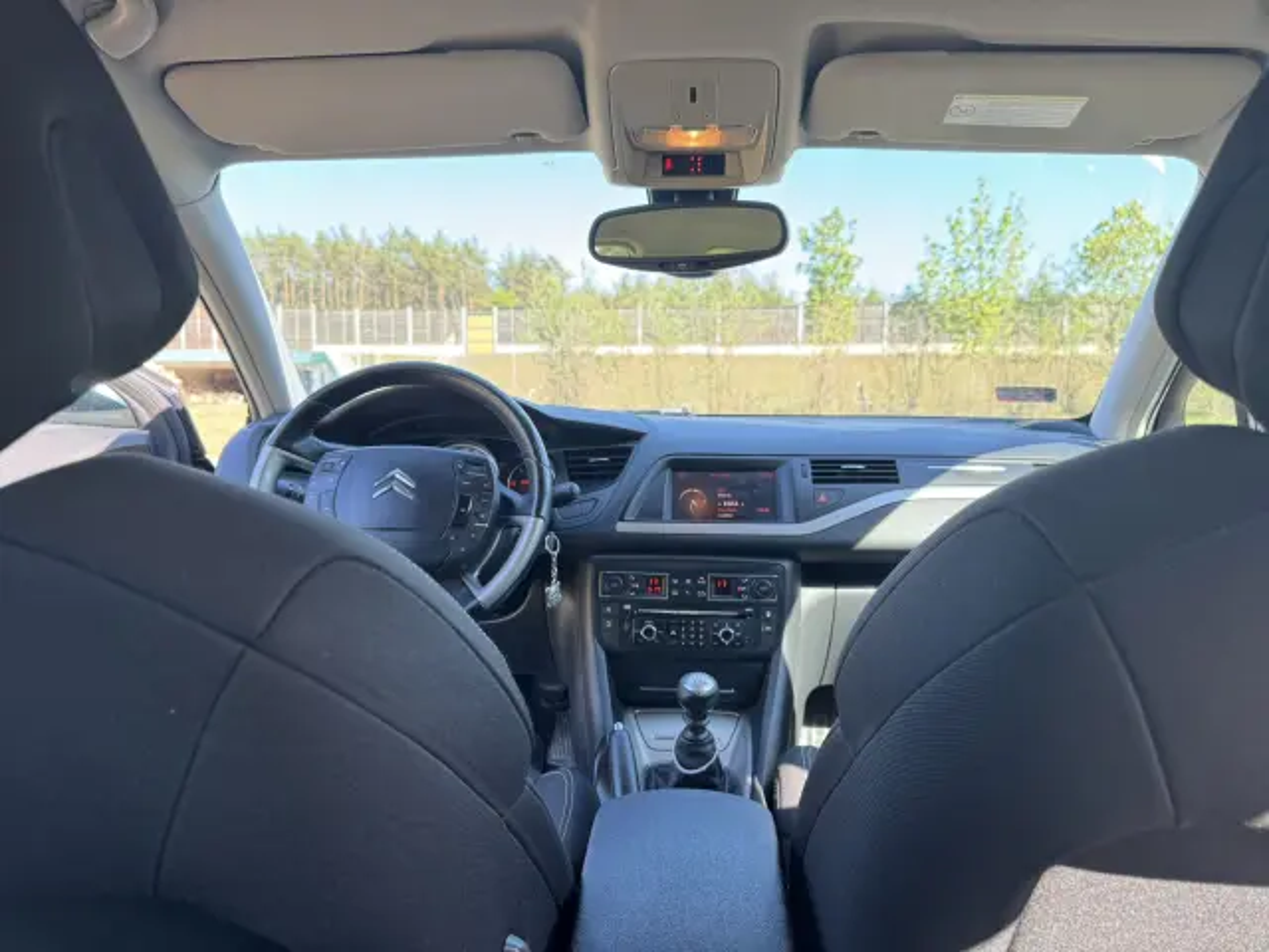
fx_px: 880
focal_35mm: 24
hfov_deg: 71.6
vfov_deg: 56.8
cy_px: 476
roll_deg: -0.5
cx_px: 634
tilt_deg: -4.5
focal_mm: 6.76
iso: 125
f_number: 1.78
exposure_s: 1/121
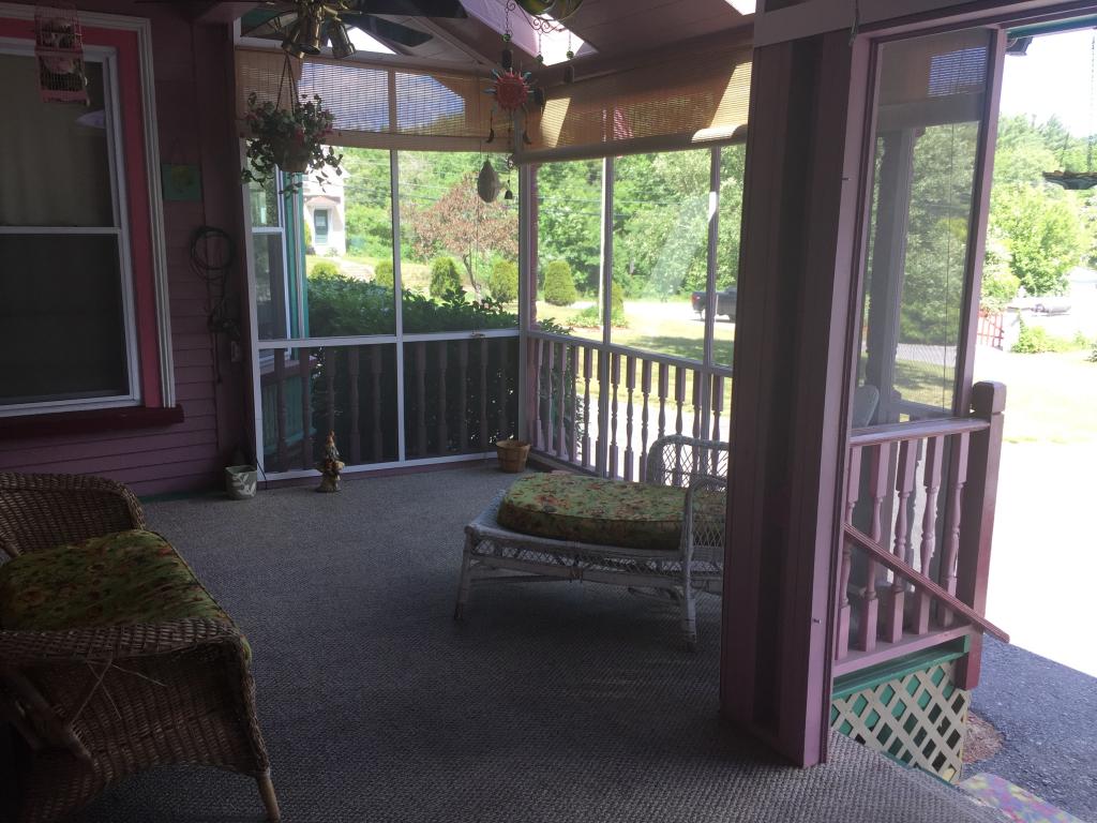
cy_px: 412
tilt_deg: -8.4
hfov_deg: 61.7
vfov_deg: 48.2
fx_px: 919
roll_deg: -2.5
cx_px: 548
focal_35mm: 29
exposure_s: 1/180
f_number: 2.2
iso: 32
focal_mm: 4.15
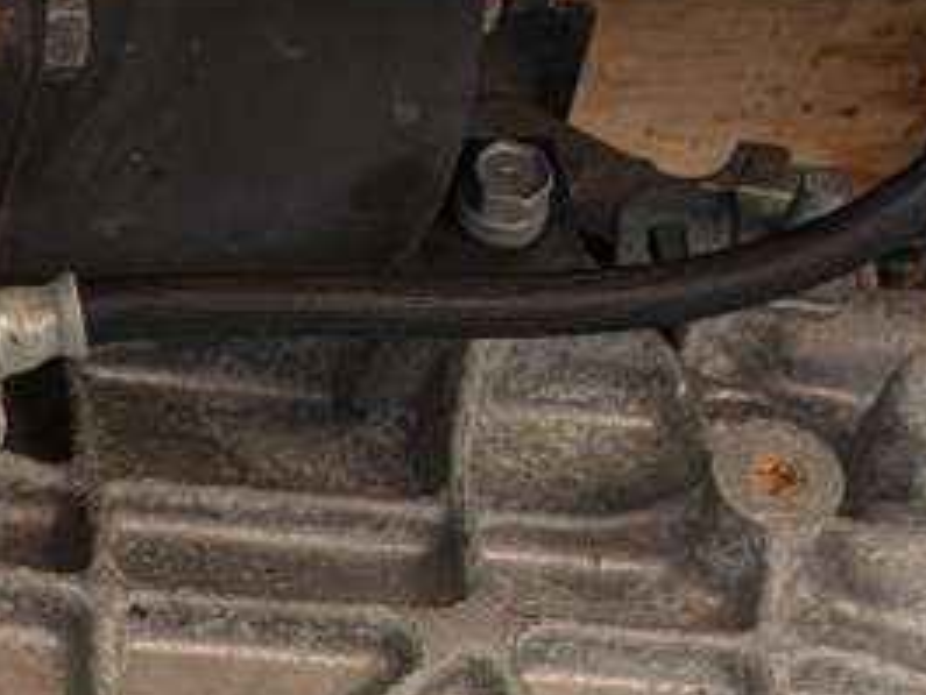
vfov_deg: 9.3
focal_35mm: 151
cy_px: 1320
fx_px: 4041
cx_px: -605
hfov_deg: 12.2
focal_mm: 5.43
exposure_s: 1/867
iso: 31
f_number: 1.89
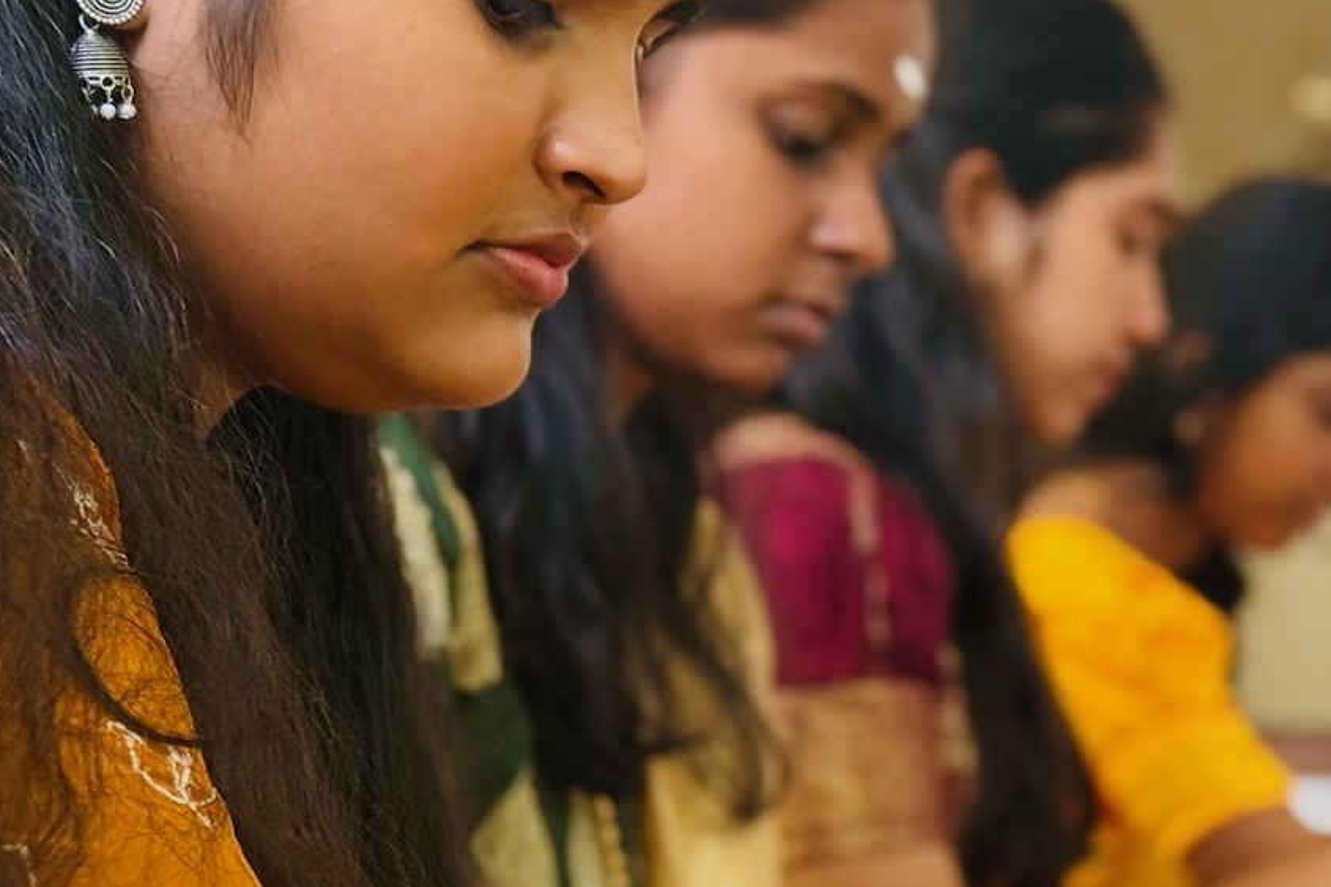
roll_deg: -0.3
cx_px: 1514
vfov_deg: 11.2
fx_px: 4472
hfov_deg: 16.4
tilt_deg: -1.0
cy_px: 854
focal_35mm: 121
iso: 100
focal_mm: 6.76
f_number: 1.78
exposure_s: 1/114
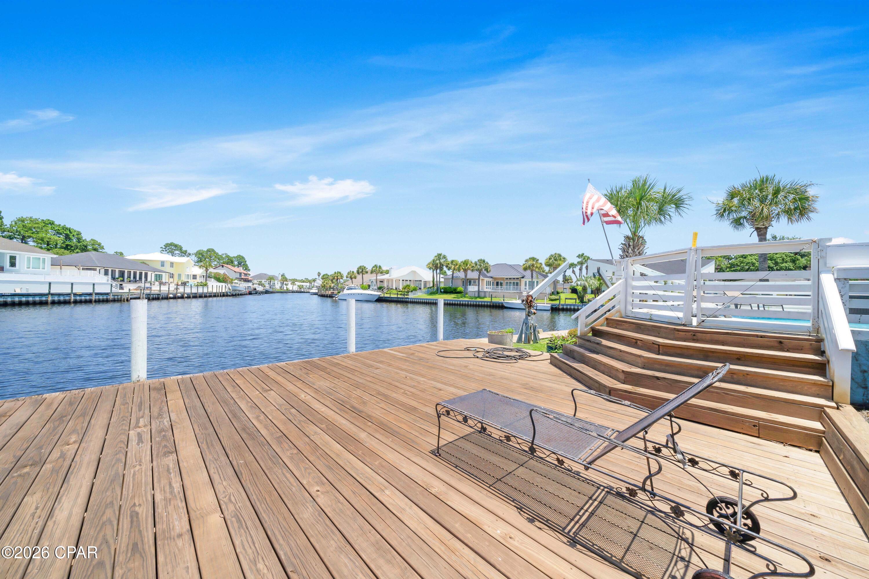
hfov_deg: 112.6
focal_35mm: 12
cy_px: 290
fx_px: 290
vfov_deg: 90.0
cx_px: 434
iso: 100
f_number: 10
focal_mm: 12
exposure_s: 1/160
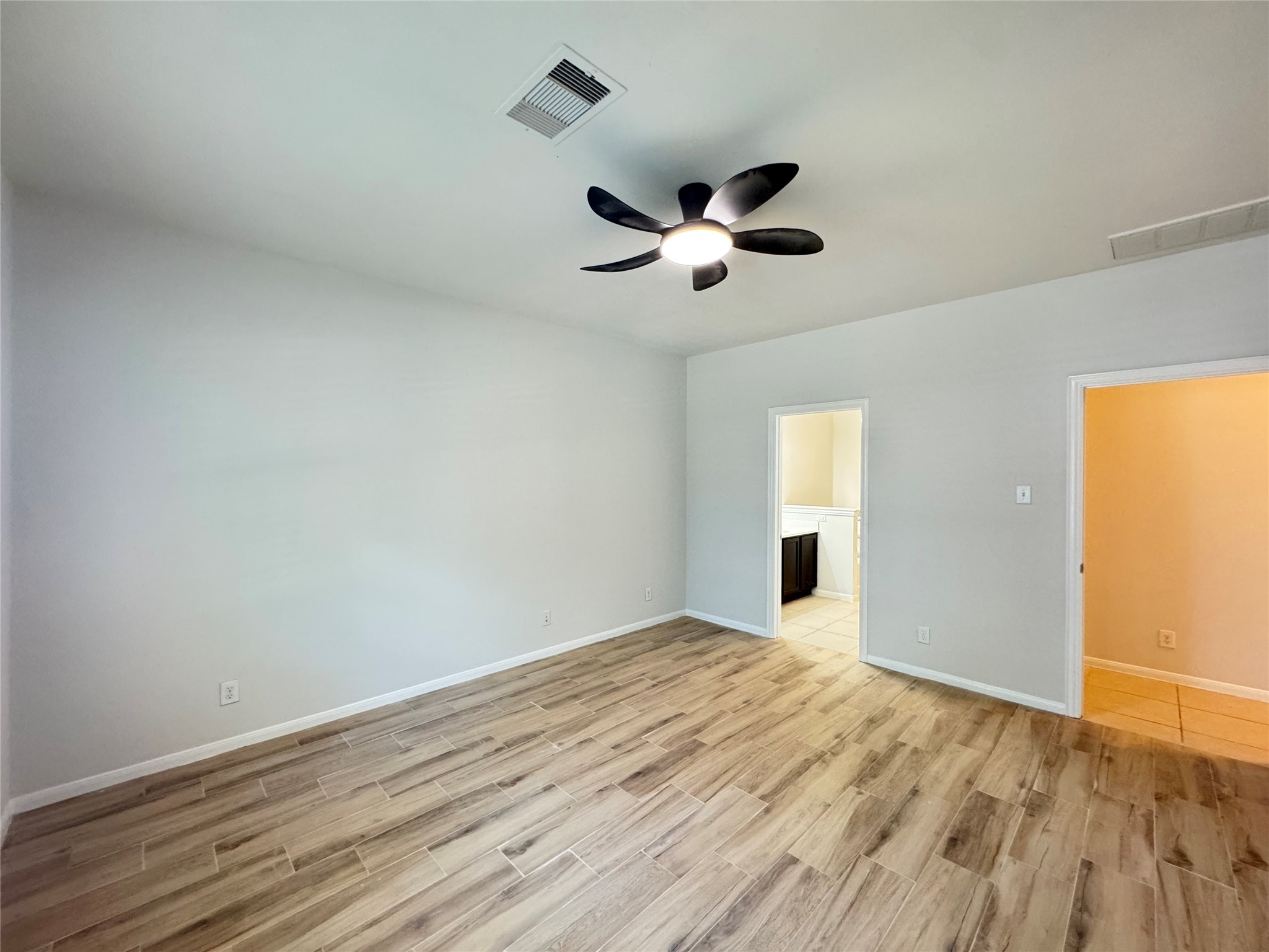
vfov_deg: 85.7
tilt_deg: +0.2
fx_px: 513
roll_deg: -0.7
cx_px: 634
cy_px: 476
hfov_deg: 102.1
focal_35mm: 14
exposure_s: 1/60
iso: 320
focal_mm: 2.22
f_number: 2.2
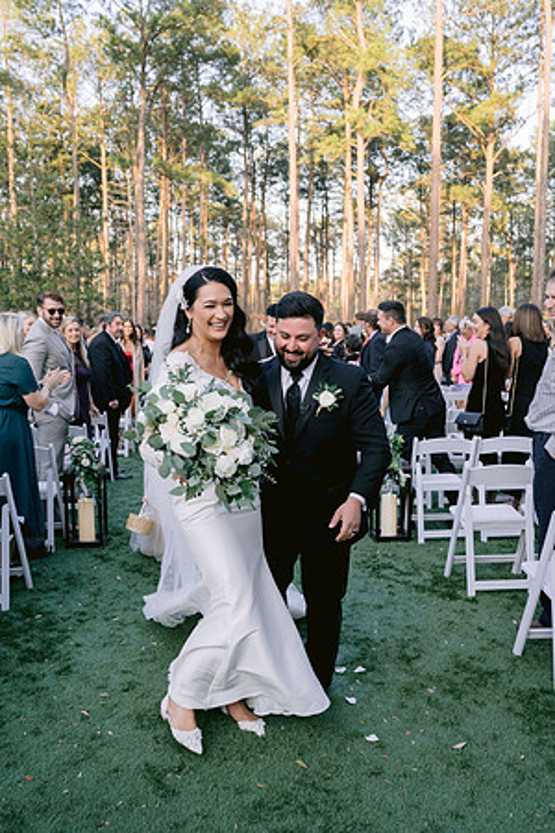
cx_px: 278
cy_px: 416
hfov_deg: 37.9
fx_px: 809
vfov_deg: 54.4
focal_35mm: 35
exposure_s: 1/200
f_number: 5
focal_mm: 35
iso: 400
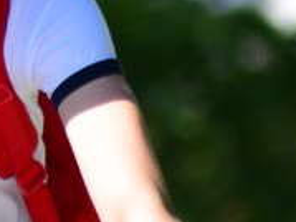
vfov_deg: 0.6
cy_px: 19
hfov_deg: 0.8
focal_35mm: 2478
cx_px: -301
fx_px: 21175
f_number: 5.6
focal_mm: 300
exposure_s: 1/1250
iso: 450
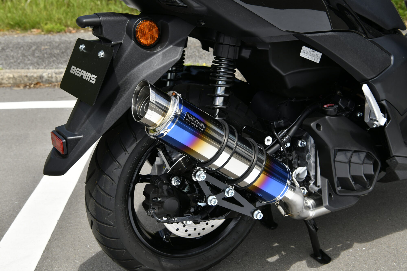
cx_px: 204
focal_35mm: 45
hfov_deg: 43.6
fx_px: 509
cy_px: 136
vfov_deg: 29.9
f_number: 10
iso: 160
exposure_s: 1/400
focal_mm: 45
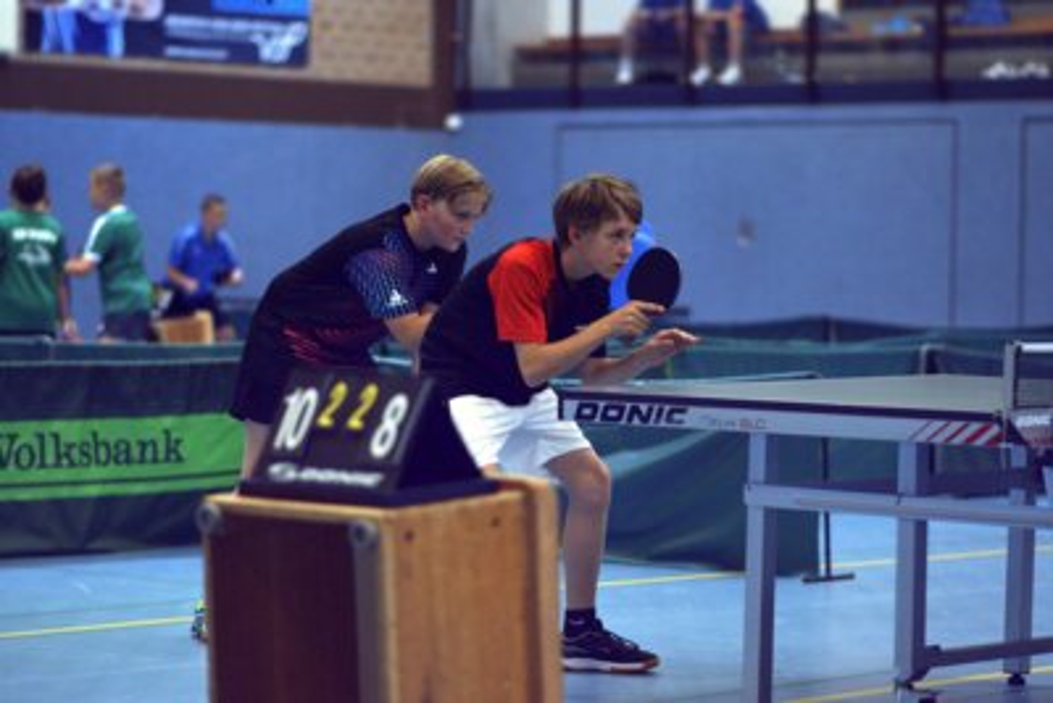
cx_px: 526
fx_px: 3731
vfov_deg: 10.8
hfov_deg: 16.1
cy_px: 352
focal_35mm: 128
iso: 3200
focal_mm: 85
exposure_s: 1/1250
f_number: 1.8
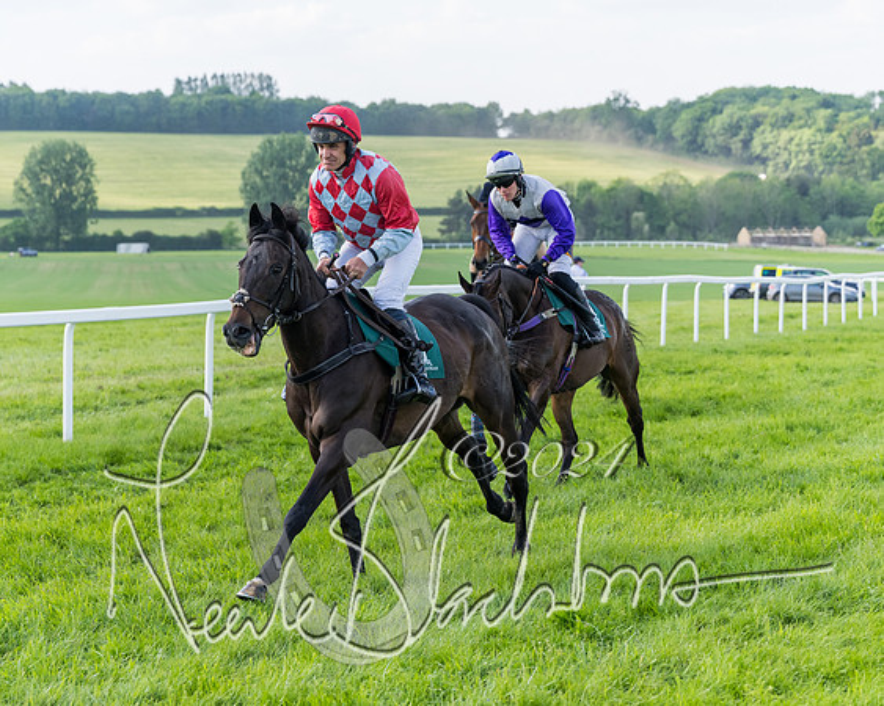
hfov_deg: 17.8
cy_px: 317
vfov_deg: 14.2
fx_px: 2826
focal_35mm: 108
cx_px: 357
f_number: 4
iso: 500
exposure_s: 1/2000
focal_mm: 70
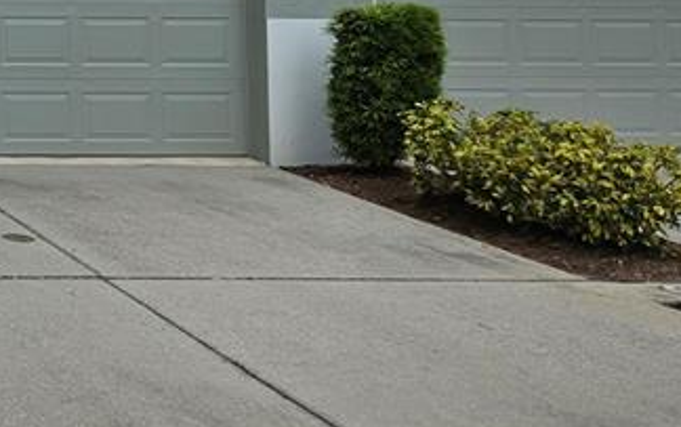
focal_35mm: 77
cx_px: -359
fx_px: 1430
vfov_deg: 16.3
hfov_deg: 21.9
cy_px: -90
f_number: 1.8
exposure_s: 1/1597
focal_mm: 5.4
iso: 25
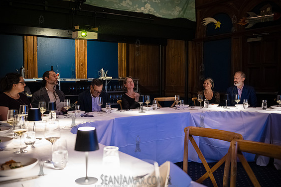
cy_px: 95
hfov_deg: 53.1
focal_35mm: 36
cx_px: 138
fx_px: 281
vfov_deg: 36.9
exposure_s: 1/160
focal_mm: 35
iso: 12800
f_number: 2.8
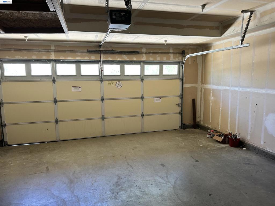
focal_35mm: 24
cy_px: 103
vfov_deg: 56.8
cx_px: 138
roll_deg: +0.6
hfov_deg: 71.6
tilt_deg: -7.8
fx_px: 191
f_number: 1.78
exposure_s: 1/60
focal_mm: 6.86
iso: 160
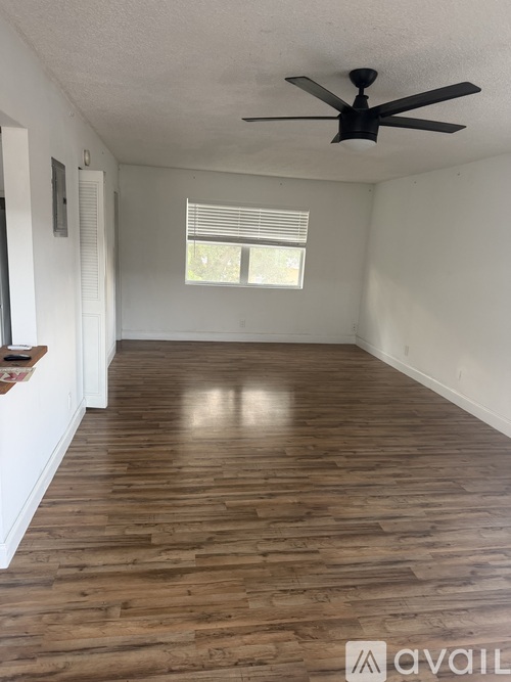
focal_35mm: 24
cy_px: 341
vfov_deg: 71.6
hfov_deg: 56.8
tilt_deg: -11.3
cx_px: 256
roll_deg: -3.4
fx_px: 473
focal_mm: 6.76
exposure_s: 1/60
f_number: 1.78
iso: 250
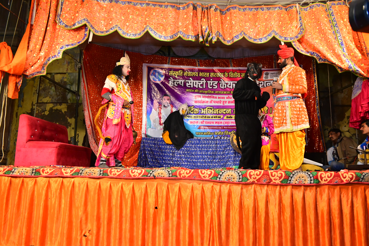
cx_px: 184
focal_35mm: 30
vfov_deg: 43.6
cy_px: 123
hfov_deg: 61.9
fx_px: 307
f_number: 5.6
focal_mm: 20
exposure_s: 1/160
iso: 2000
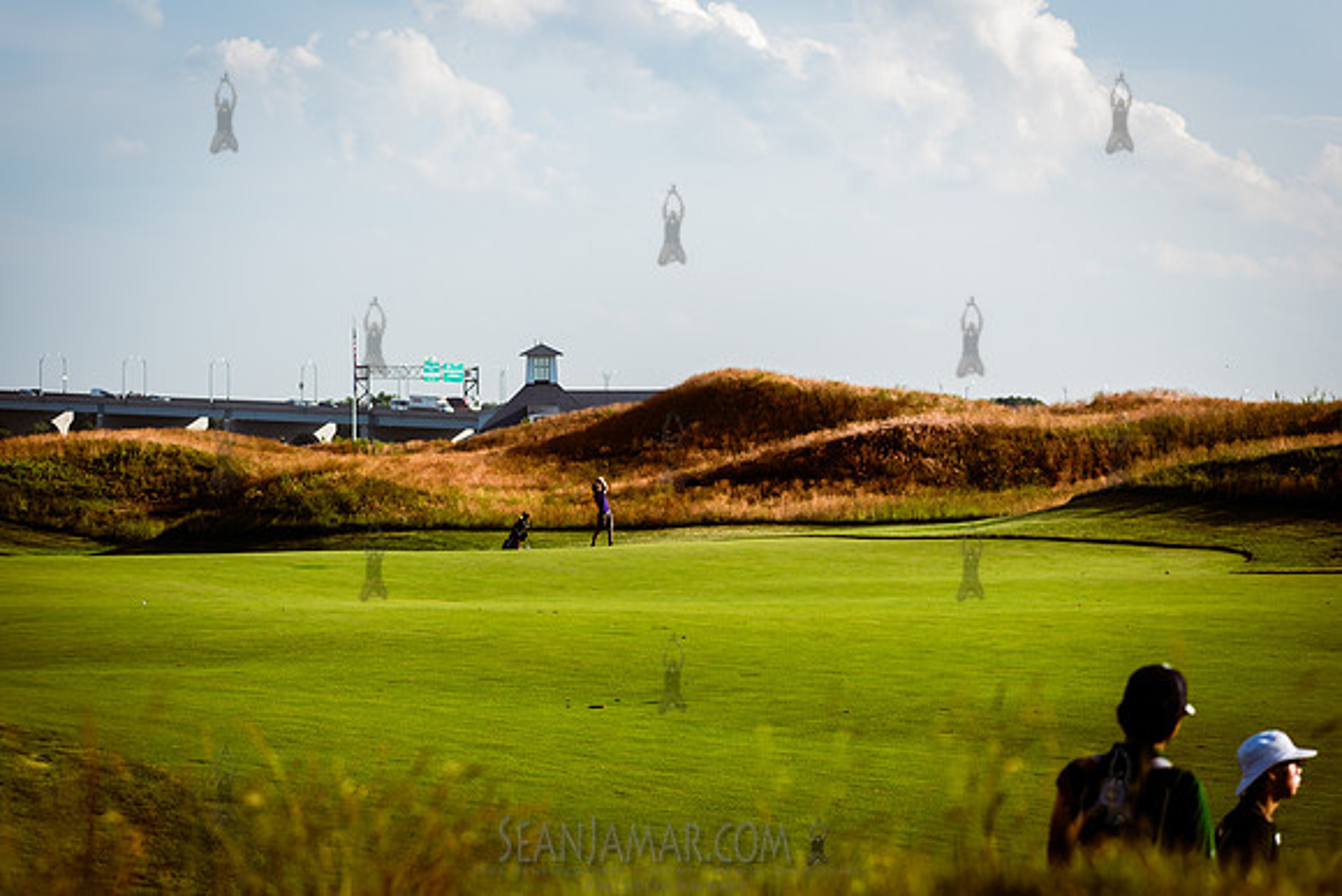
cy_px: 448
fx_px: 3728
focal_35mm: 100
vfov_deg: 13.7
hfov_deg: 20.4
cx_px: 671
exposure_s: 1/1600
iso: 125
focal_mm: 100
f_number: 3.5
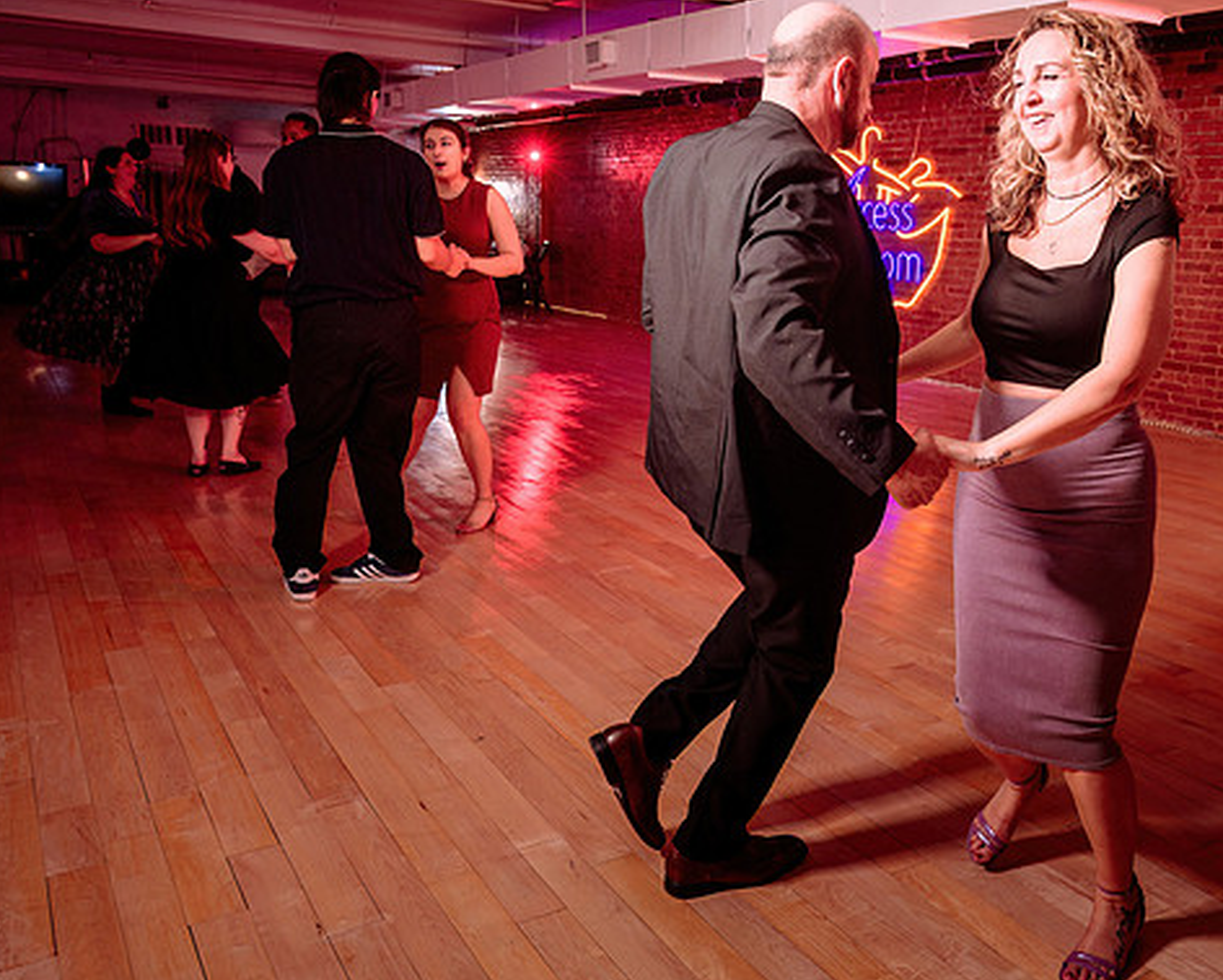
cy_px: 424
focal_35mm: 32
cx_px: 771
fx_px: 1159
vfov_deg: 45.7
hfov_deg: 54.9
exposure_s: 1/160
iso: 640
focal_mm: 24
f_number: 4
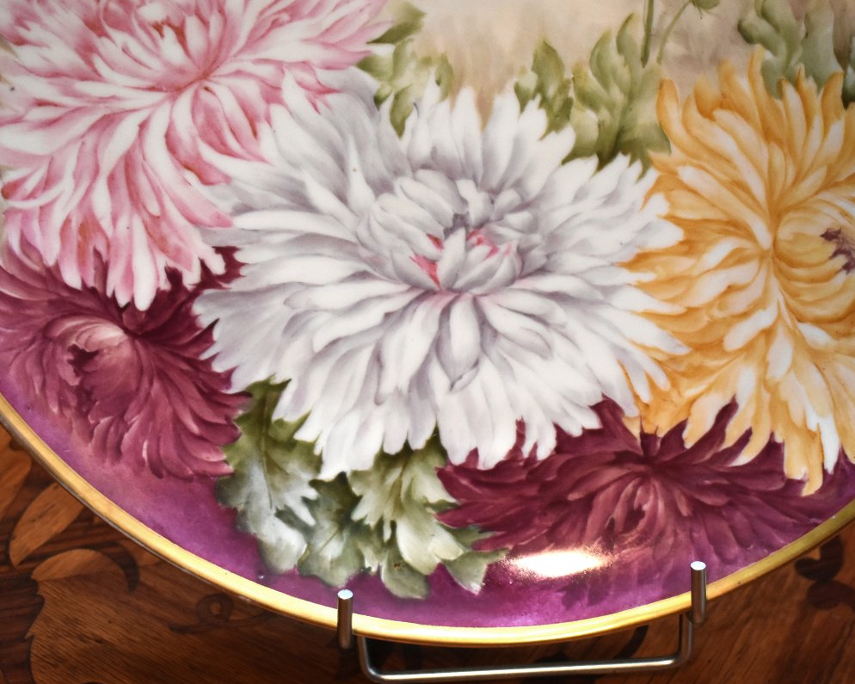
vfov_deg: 22.5
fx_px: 1721
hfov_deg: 27.9
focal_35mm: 68
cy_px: 342
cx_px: 502
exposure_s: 1/80
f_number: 4.8
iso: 1600
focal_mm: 40
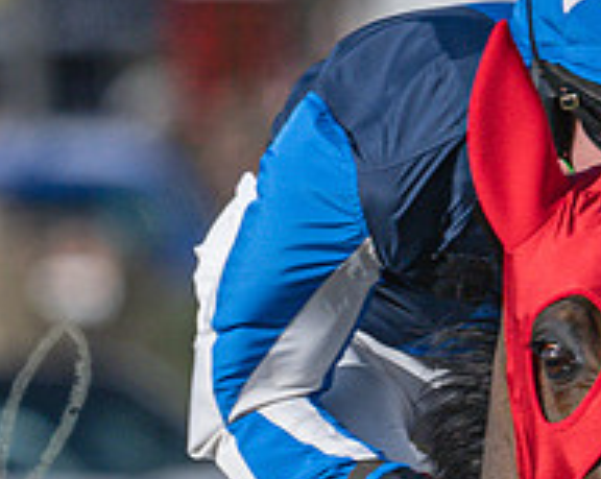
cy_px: 632
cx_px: -145
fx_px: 43015
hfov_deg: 0.8
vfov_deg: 0.6
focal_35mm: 2422
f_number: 5
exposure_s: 1/3200
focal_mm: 400
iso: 400
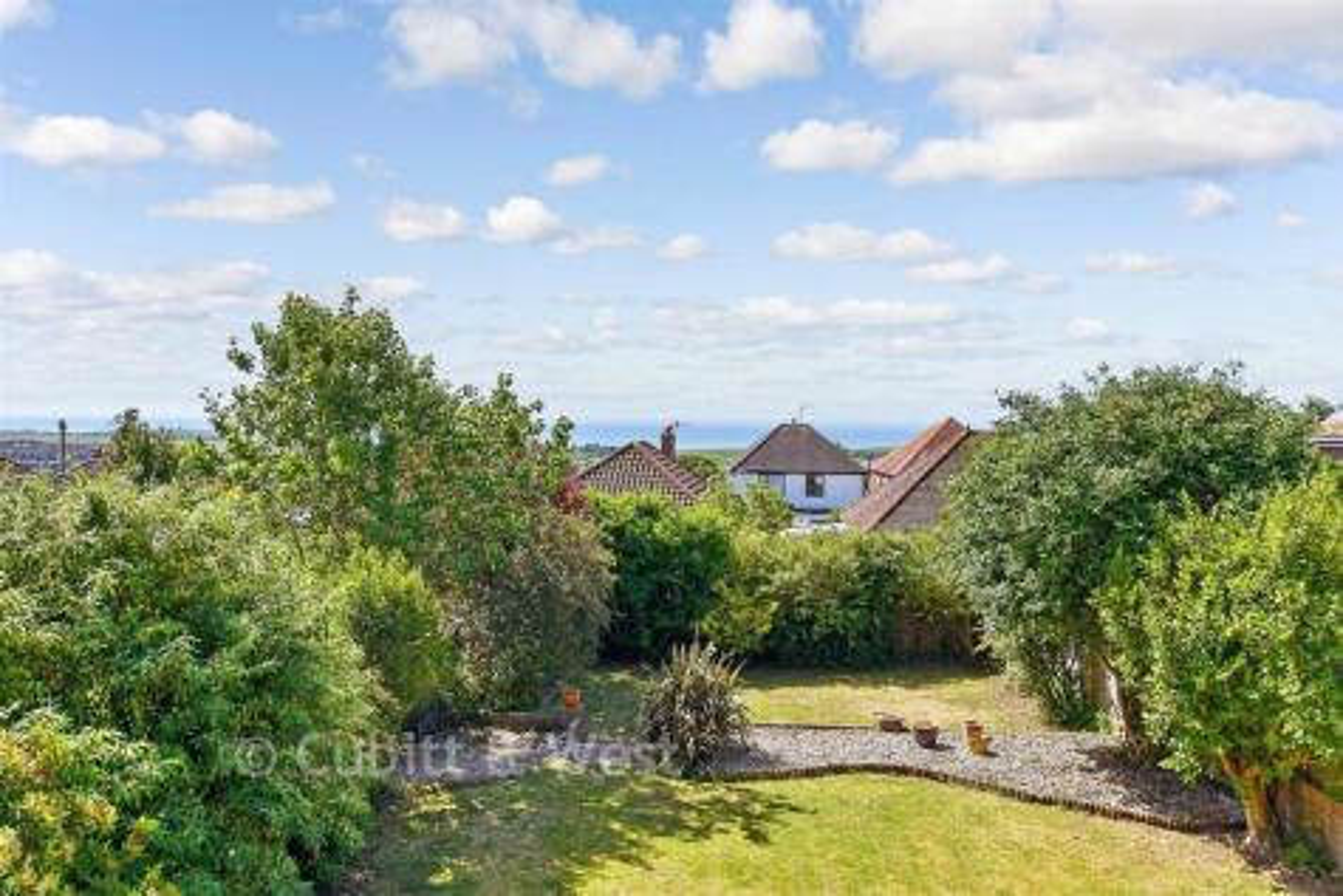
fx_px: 1119
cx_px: 672
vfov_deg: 43.6
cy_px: 448
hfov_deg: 61.9
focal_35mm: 30
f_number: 8
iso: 200
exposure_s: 1/1000
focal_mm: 20
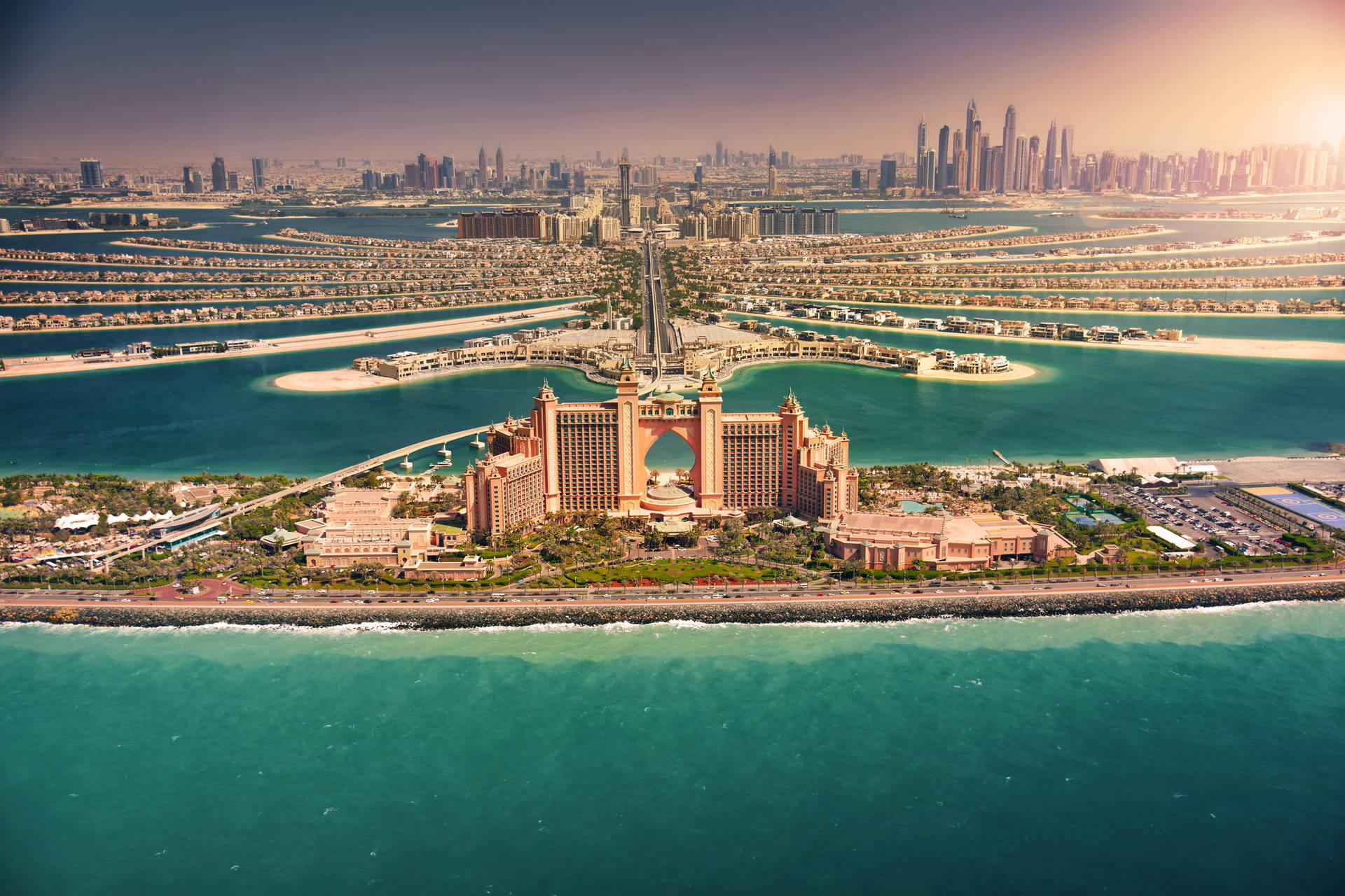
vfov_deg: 37.9
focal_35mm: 35
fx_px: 1308
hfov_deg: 54.4
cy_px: 448
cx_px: 672
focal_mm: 35
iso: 250
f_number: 4
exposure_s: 1/2000
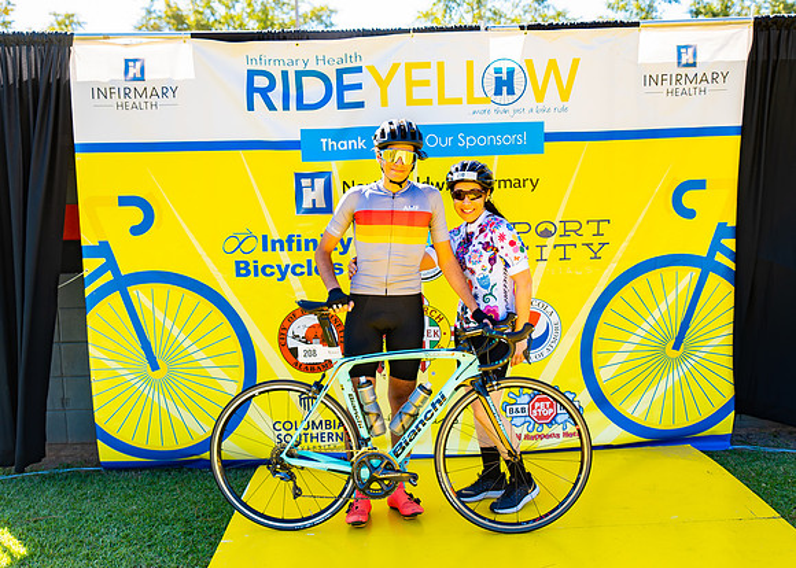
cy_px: 281
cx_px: 428
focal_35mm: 41
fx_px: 933
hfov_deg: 46.2
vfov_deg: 33.9
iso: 100
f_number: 2.8
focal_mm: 35
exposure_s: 1/200
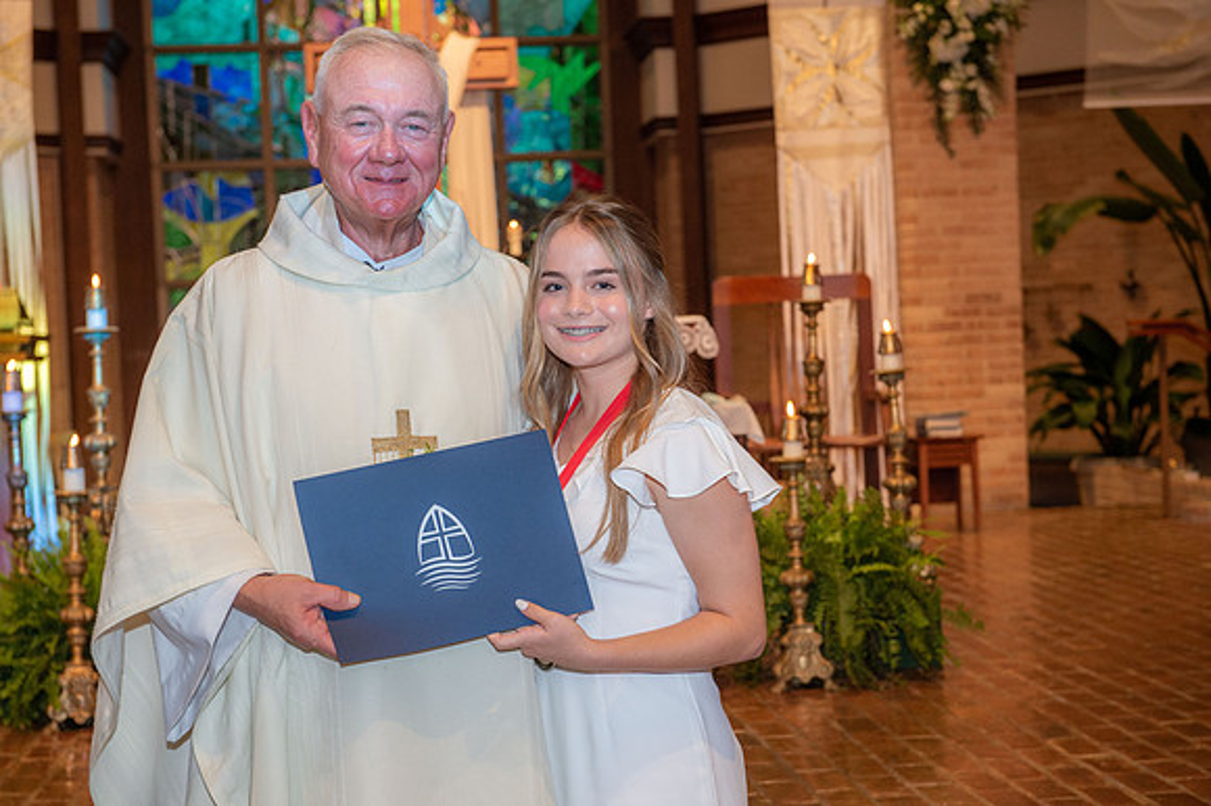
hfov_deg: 30.5
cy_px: 403
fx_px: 2219
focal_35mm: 66
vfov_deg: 20.6
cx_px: 606
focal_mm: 66
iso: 1600
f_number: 5.6
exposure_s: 1/125
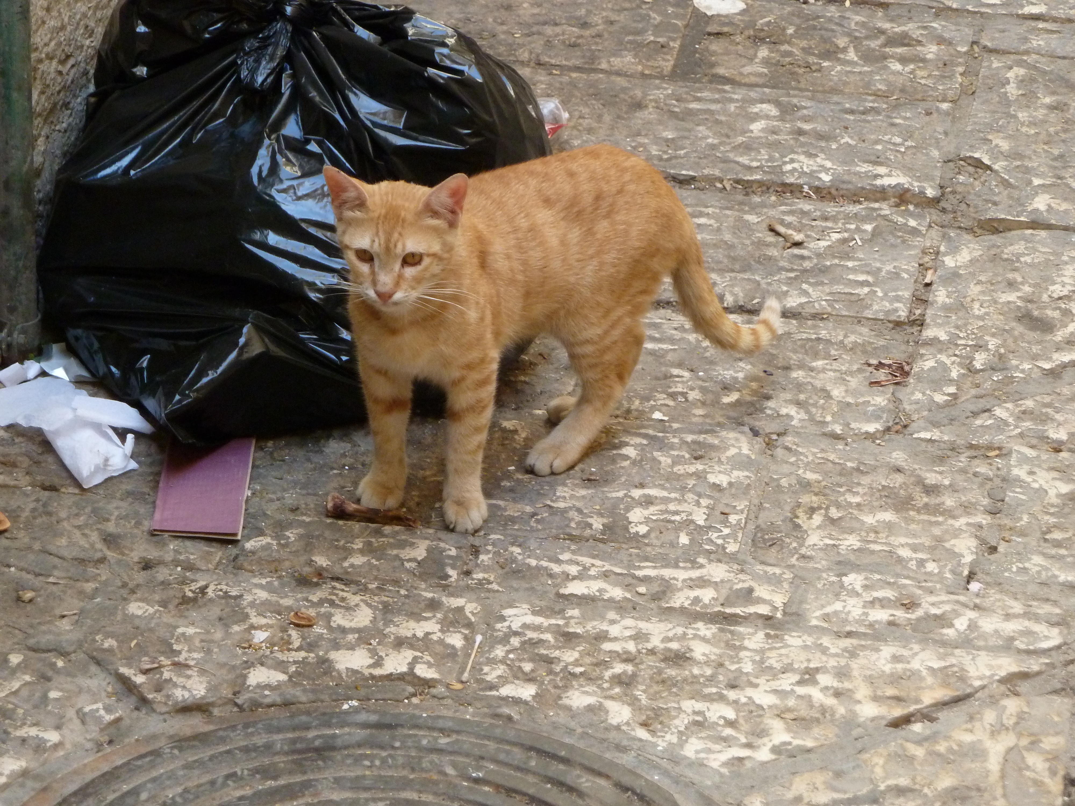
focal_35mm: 137
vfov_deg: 10.8
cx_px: 538
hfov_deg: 14.4
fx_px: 4255
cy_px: 403
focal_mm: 22.5
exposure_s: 1/100
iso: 400
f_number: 4.5
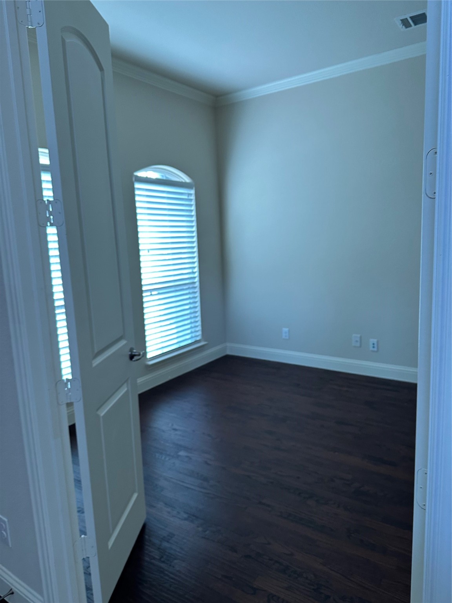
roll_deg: +2.5
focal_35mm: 24
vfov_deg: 71.6
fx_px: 418
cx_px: 226
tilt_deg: -9.2
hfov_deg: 56.8
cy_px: 302
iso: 320
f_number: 1.78
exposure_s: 1/60
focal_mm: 6.86
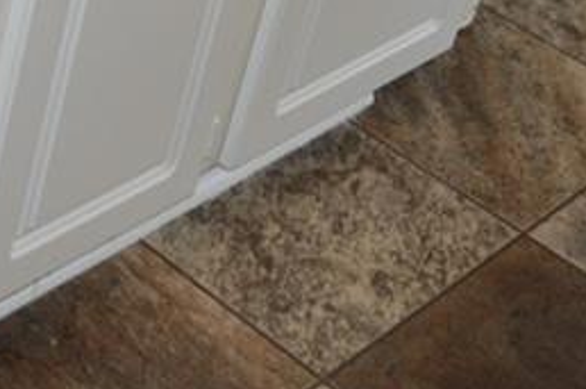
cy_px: -359
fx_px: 1933
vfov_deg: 10.6
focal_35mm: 119
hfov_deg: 16.2
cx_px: -207
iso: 400
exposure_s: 1/60
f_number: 4
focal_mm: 20
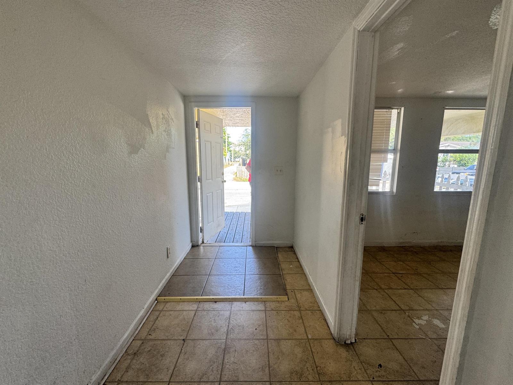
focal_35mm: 14
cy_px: 192
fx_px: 207
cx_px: 256
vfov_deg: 85.7
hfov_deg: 102.1
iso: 80
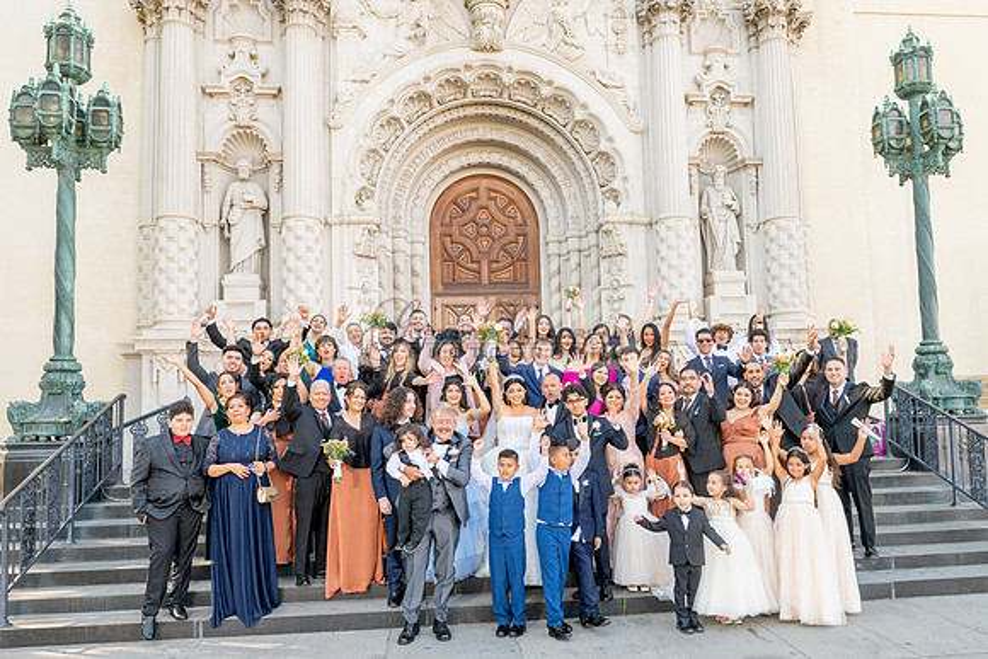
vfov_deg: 45.8
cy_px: 354
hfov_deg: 64.7
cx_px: 518
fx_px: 780
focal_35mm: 28
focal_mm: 24
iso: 400
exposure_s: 1/200
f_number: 5.6
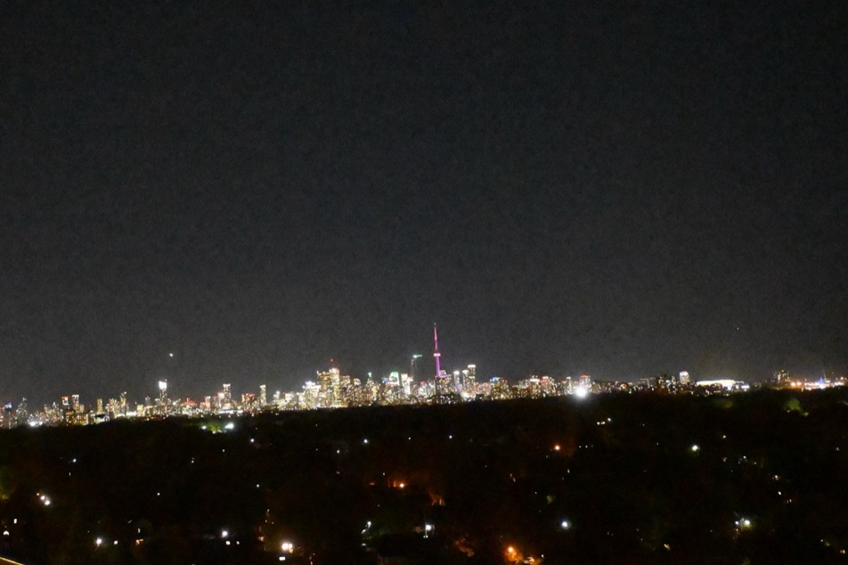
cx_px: 359
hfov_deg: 39.0
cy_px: 243
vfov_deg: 26.6
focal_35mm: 51
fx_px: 1195
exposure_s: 1/40
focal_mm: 23
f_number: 4.2
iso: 45600
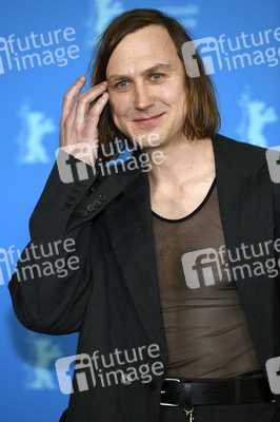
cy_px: 211
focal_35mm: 170
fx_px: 1987
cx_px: 140
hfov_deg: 8.1
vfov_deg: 12.1
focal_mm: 170
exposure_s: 1/400
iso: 800
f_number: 3.5
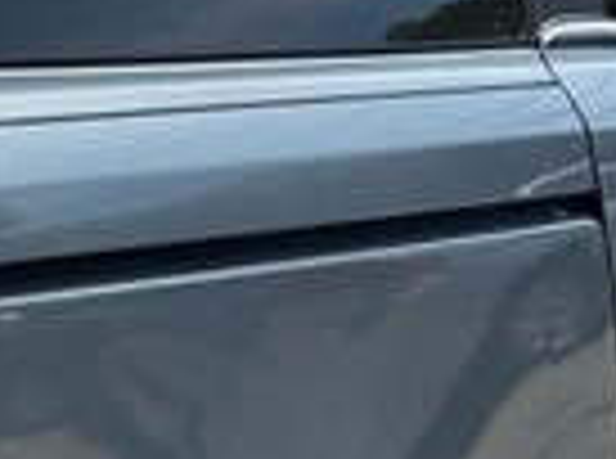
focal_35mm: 180
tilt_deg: -11.6
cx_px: -261
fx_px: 3195
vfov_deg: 8.2
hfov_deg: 10.7
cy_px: 400
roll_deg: +0.4
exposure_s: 1/2370
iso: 80
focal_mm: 6.76
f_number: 1.78
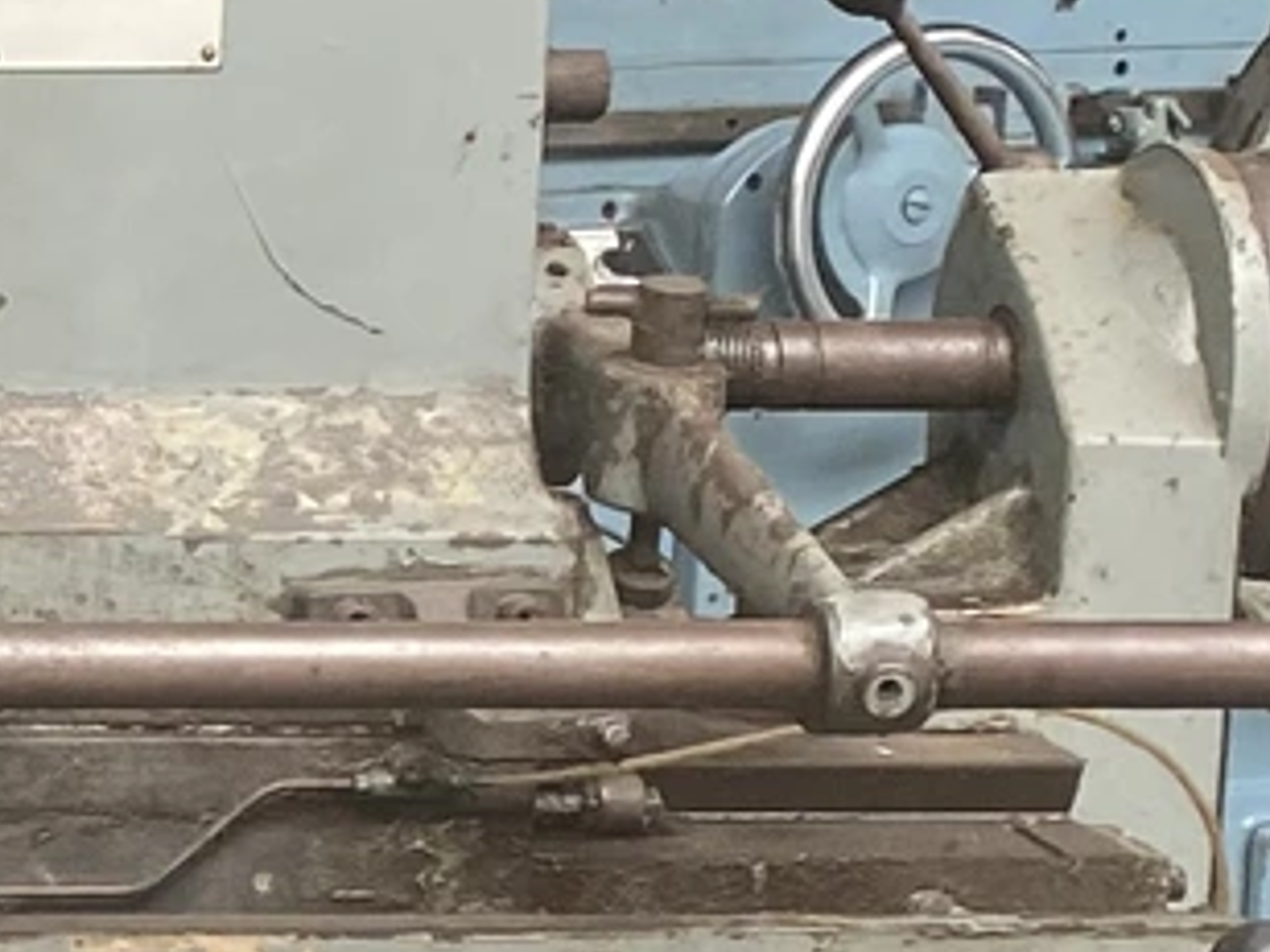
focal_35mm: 169
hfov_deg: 10.8
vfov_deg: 8.8
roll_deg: -0.7
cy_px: 787
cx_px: -1117
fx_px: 6200
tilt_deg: -11.4
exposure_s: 1/121
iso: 100
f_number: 1.8
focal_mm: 4.25
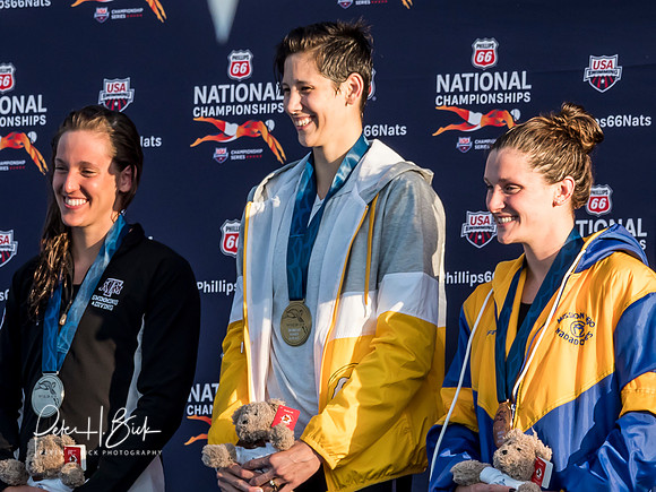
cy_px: 43
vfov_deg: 2.6
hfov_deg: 3.4
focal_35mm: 582
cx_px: 308
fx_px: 11035
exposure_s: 1/500
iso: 400
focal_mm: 150
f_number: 6.3
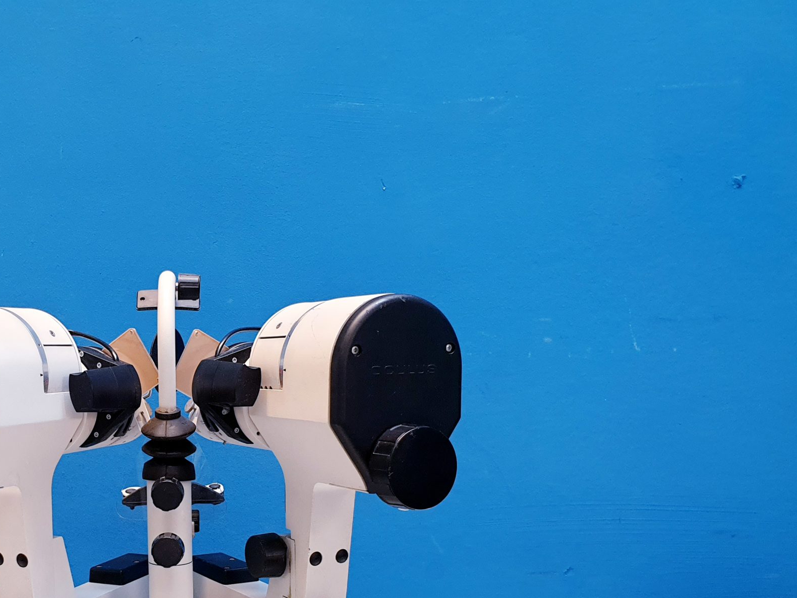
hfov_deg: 42.8
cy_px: 474
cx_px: 162
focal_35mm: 42
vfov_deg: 33.4
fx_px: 967
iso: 160
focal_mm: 4.3
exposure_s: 1/50
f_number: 2.4
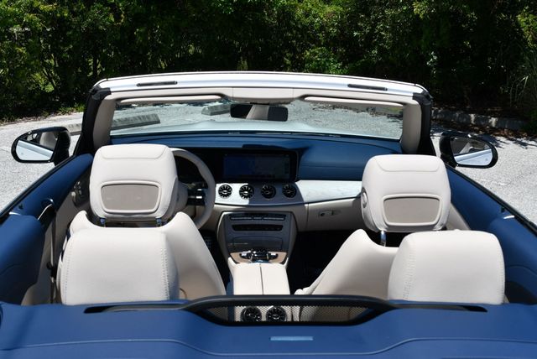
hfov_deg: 44.5
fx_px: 657
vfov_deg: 30.6
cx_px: 268
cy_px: 180
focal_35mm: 44
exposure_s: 1/320
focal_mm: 22
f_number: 9
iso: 100
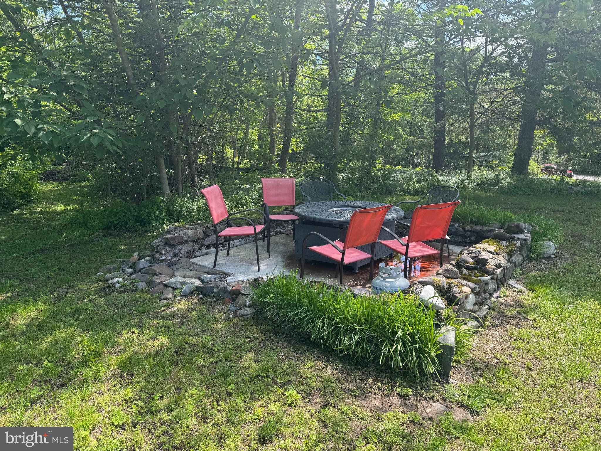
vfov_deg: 56.8
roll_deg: +0.3
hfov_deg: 71.6
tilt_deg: -14.4
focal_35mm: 24
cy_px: 226
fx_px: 417
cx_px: 300
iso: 80
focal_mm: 6.76
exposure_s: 1/853
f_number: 1.78
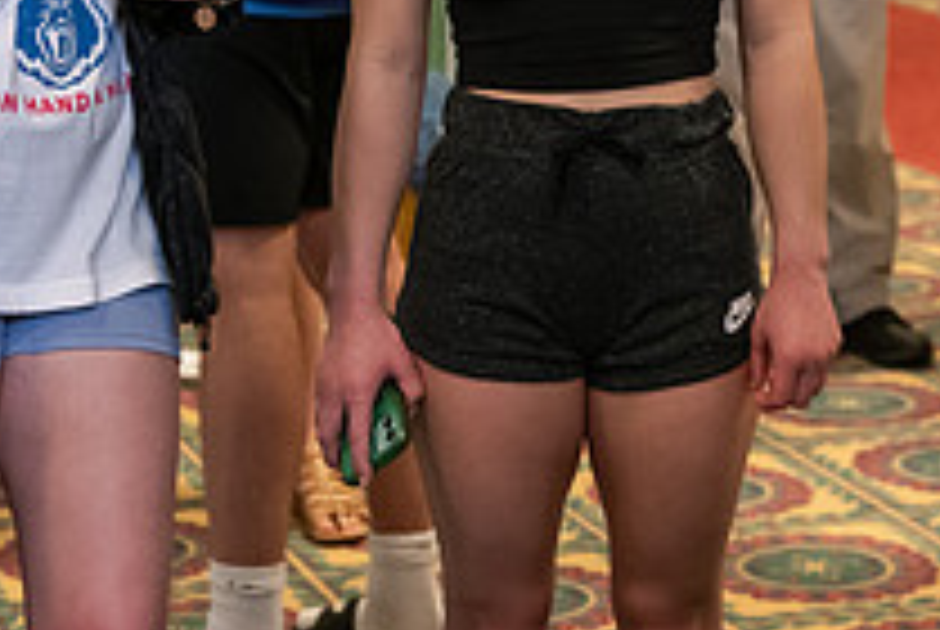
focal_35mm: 133
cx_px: 693
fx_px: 3478
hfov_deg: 15.3
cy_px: -173
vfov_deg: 10.1
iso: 2000
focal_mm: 48
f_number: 3.2
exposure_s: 1/200
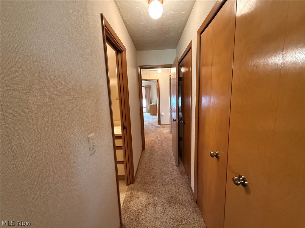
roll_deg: +1.2
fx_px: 123
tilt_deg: -8.1
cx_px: 152
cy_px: 114
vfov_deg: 85.7
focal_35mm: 14
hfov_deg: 102.1
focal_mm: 2.22
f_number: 2.2
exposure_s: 1/60
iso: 800
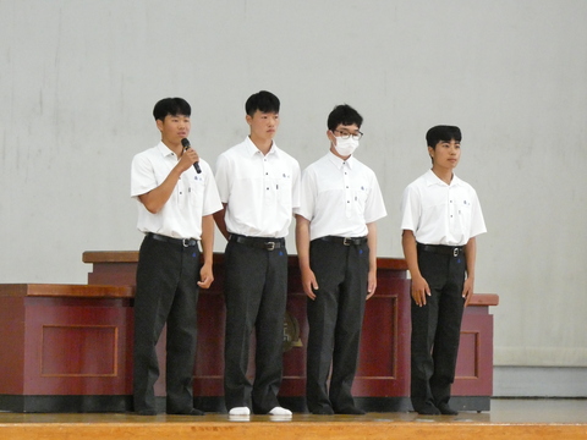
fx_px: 3205
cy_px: 220
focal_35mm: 189
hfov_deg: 10.5
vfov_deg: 7.9
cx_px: 294
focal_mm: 33.9
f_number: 5.5
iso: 1600
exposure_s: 1/80
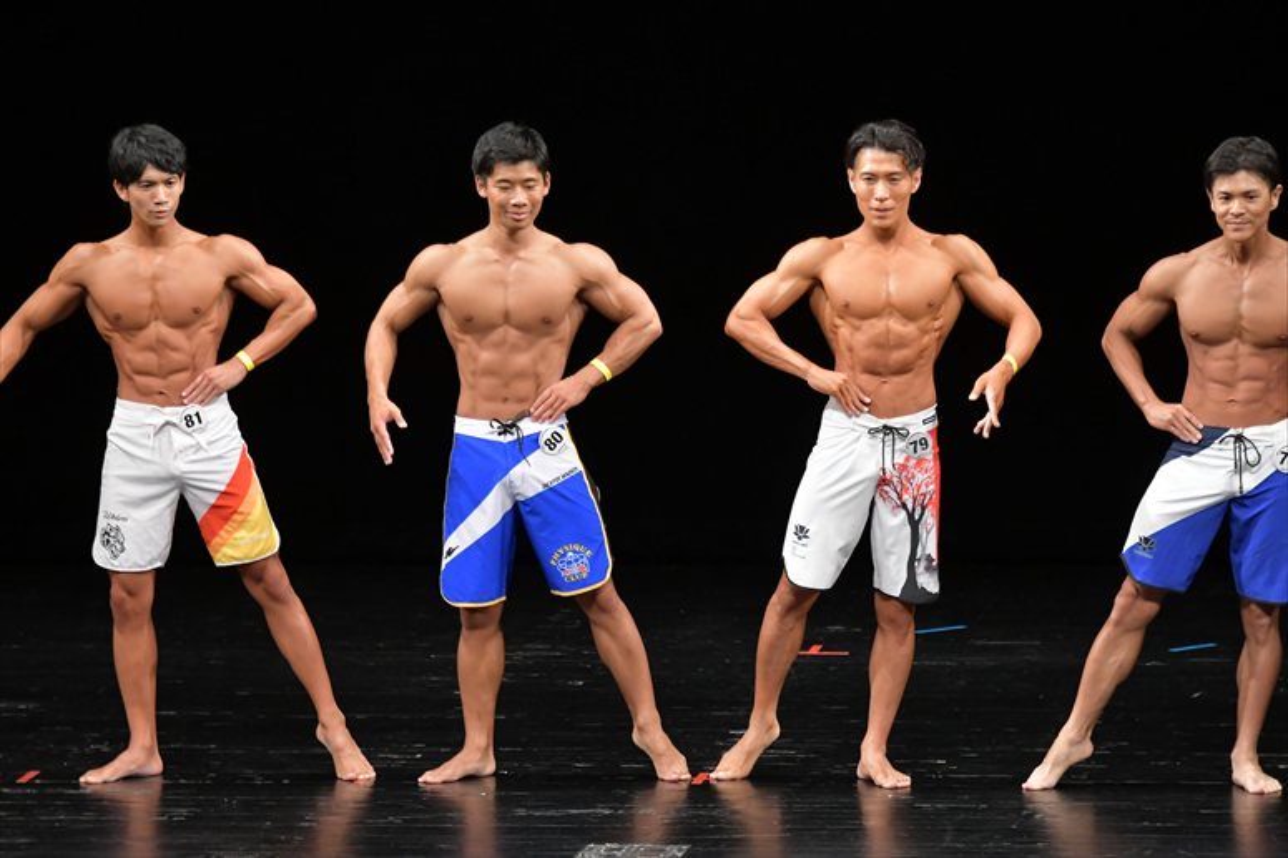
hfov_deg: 8.1
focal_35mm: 255
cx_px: 644
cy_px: 429
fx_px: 9119
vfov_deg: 5.4
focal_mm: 170
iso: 3200
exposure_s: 1/400
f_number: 5.6
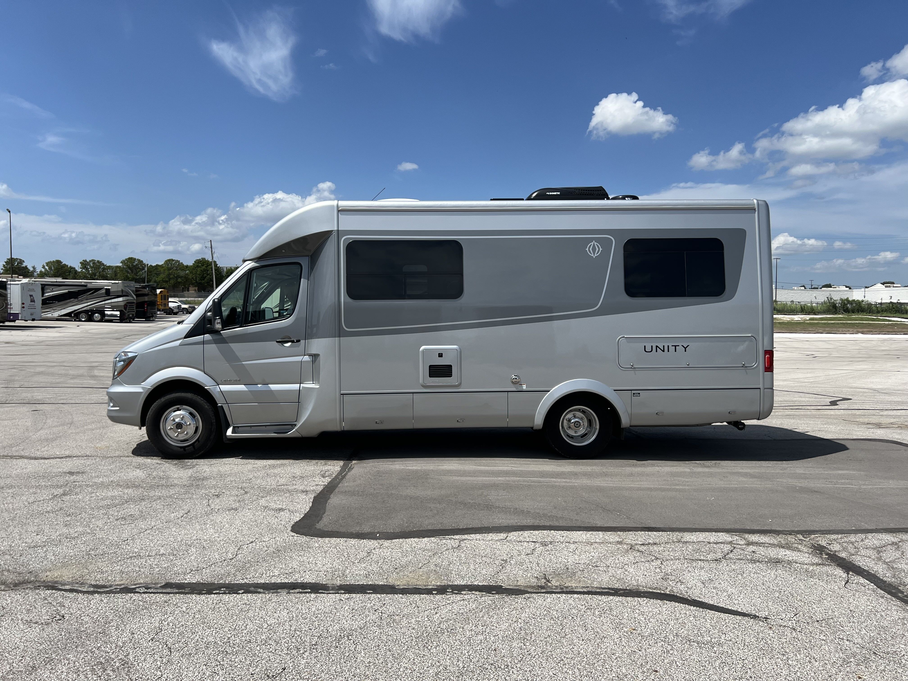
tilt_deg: -1.5
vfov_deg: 53.1
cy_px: 340
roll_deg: +0.7
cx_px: 454
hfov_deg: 67.3
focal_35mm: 26
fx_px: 682
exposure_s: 1/5319
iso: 50
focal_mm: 5.7
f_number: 1.5
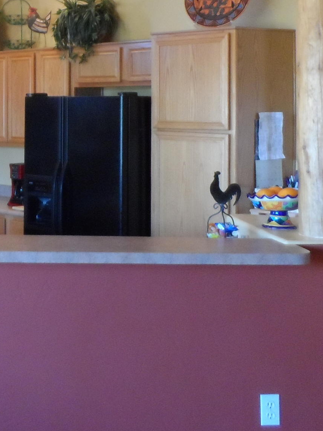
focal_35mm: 63
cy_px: 95
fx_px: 784
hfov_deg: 22.1
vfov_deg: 30.1
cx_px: -23
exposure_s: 1/30
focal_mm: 4
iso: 400
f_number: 3.2
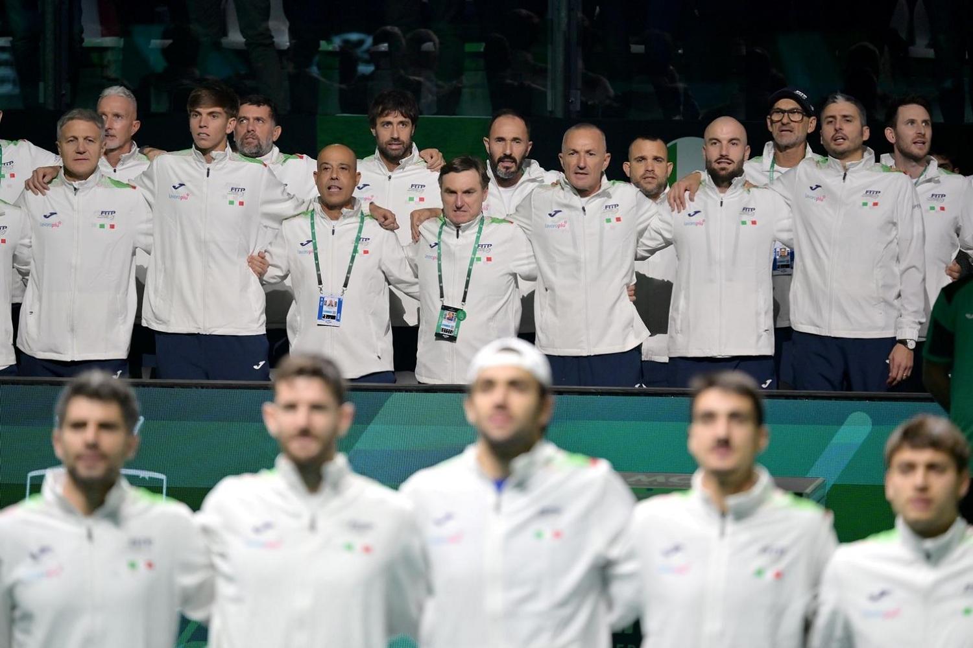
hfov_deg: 7.1
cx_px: 486
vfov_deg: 4.7
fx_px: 7837
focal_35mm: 290
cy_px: 324
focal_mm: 290
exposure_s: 1/320
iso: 2200
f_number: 5.3
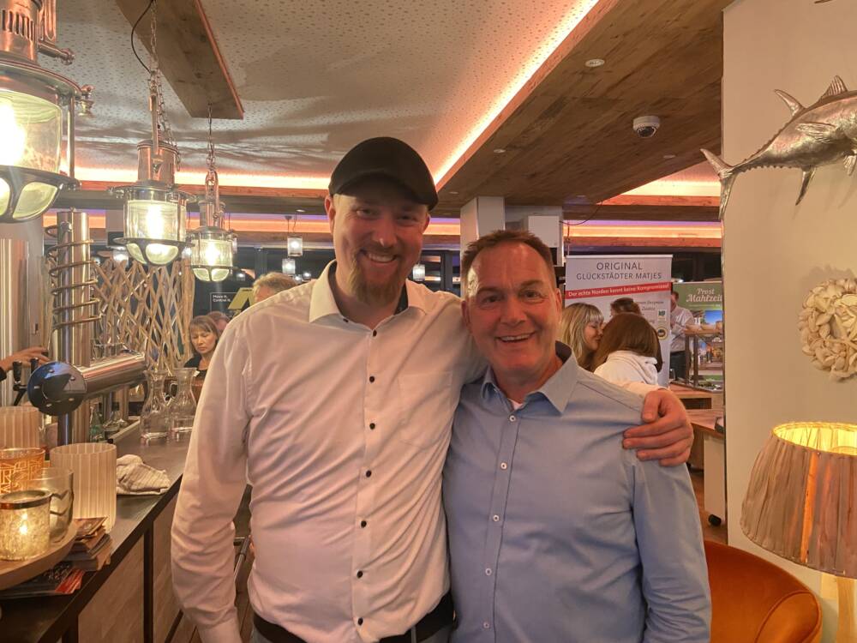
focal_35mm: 26
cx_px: 428
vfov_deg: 53.1
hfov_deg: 67.3
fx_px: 644
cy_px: 322
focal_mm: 4.25
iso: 500
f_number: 1.8
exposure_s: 1/33
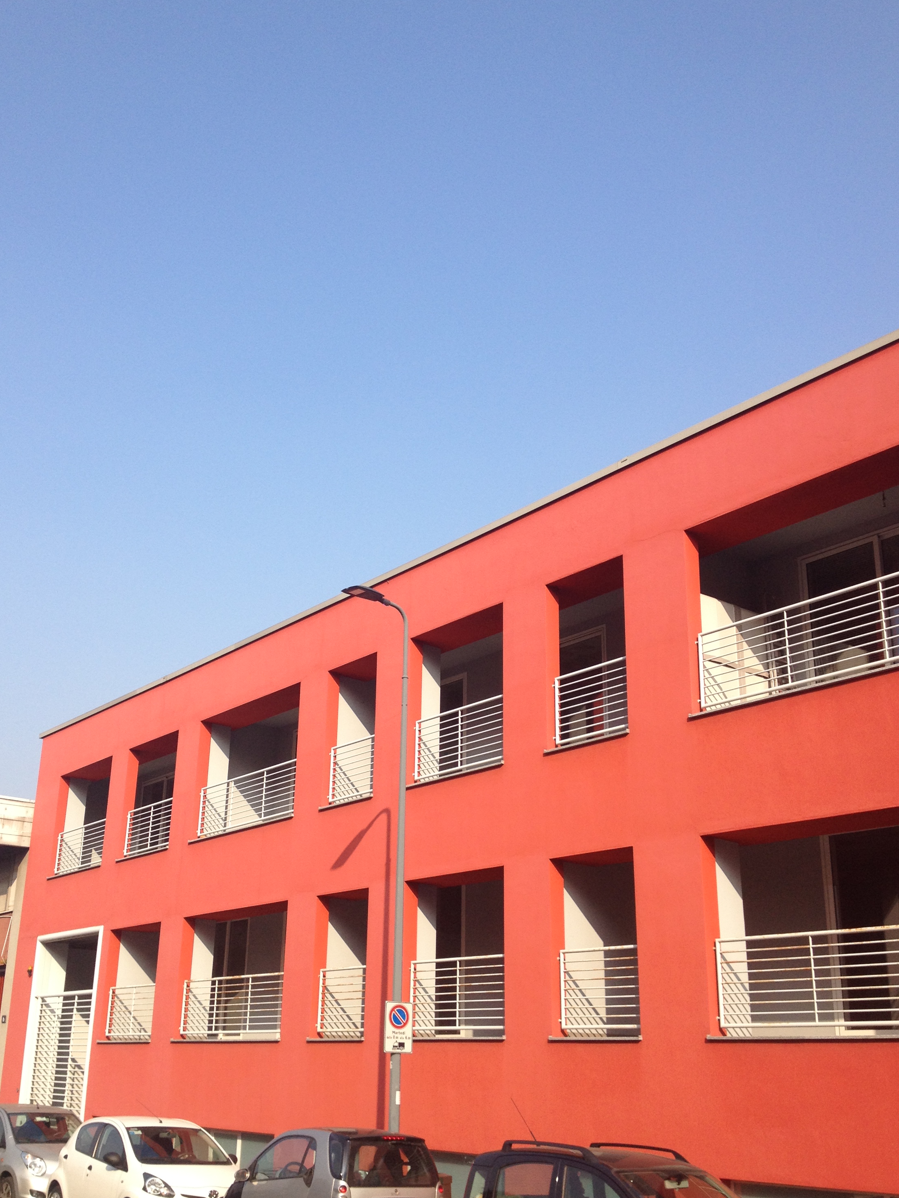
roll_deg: -0.2
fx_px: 1350
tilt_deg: +20.5
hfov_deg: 36.8
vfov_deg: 47.8
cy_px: 639
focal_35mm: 39
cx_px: 418
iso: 50
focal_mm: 4.28
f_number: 2.4
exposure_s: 1/1151
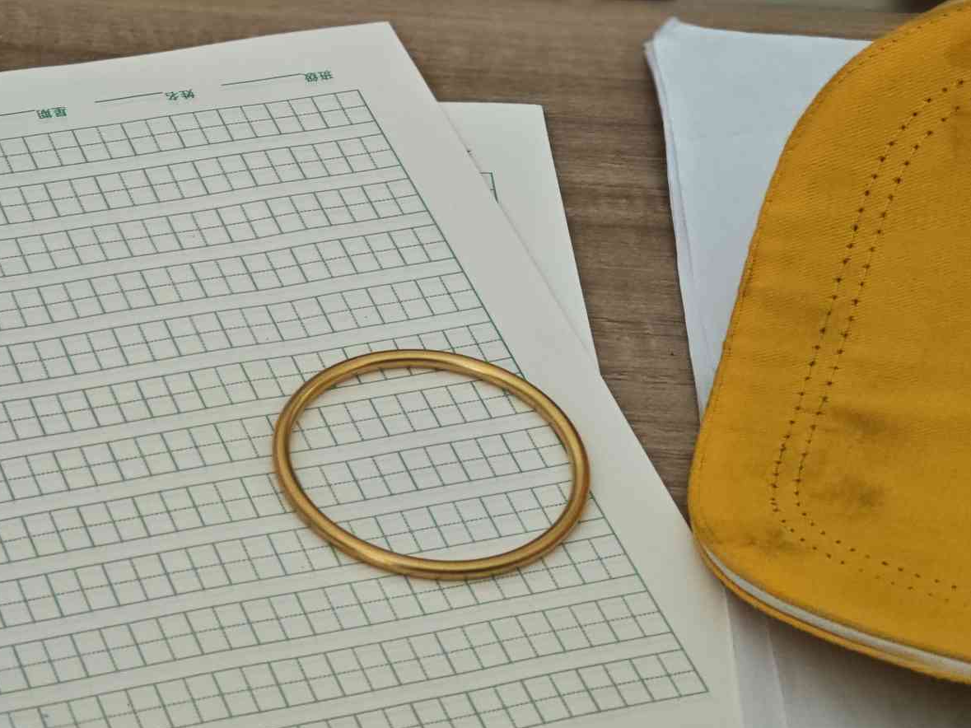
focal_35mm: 116
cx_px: 226
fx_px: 3254
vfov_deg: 12.8
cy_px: 444
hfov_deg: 16.9
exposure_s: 1/100
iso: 400
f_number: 2
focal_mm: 7.06
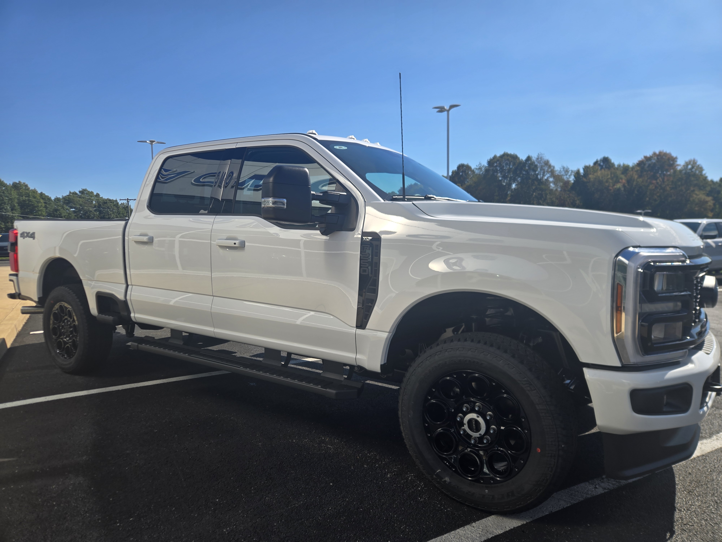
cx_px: 361
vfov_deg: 58.9
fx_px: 480
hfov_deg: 73.9
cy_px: 271
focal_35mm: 23
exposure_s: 1/1650
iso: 25
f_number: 1.8
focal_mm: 5.4
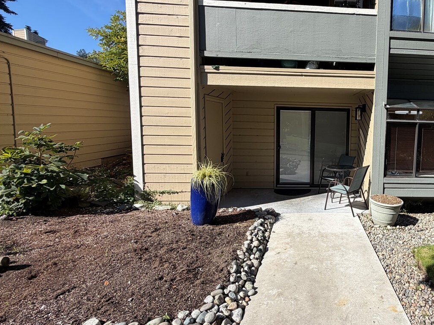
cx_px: 338
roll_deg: -0.7
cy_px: 147
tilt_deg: -5.5
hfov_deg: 70.0
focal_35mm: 22
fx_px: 276
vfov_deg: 61.0
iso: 25
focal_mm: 2.22
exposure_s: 1/770
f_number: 2.2
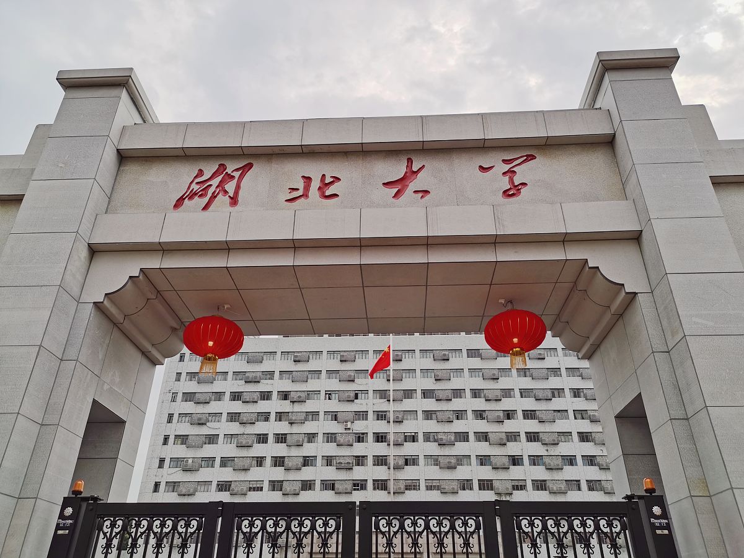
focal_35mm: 27
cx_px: 372
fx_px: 580
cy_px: 279
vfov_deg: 51.4
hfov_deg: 65.3
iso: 50
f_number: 1.8
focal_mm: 5.58
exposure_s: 1/4000
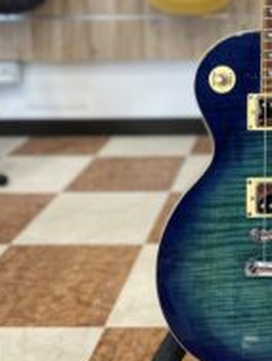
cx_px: 276
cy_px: 23
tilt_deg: -5.7
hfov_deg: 25.2
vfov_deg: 32.8
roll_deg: +0.7
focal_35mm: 55
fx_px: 576
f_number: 1.8
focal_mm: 4.25
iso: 64
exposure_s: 1/50
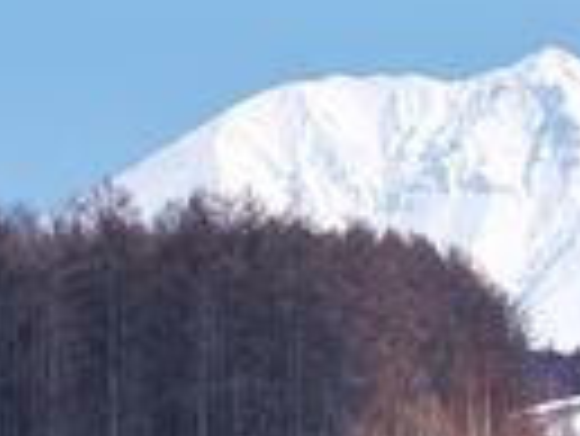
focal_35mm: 625
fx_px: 10482
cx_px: 432
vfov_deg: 2.4
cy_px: 485
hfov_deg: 3.2
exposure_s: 1/160
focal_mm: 140
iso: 100
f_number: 11
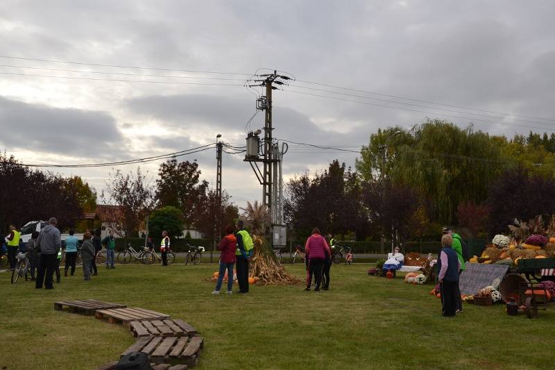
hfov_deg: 53.1
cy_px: 185
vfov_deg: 36.9
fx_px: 555
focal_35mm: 36
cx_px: 278
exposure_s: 1/200
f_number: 6.3
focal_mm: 24
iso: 100
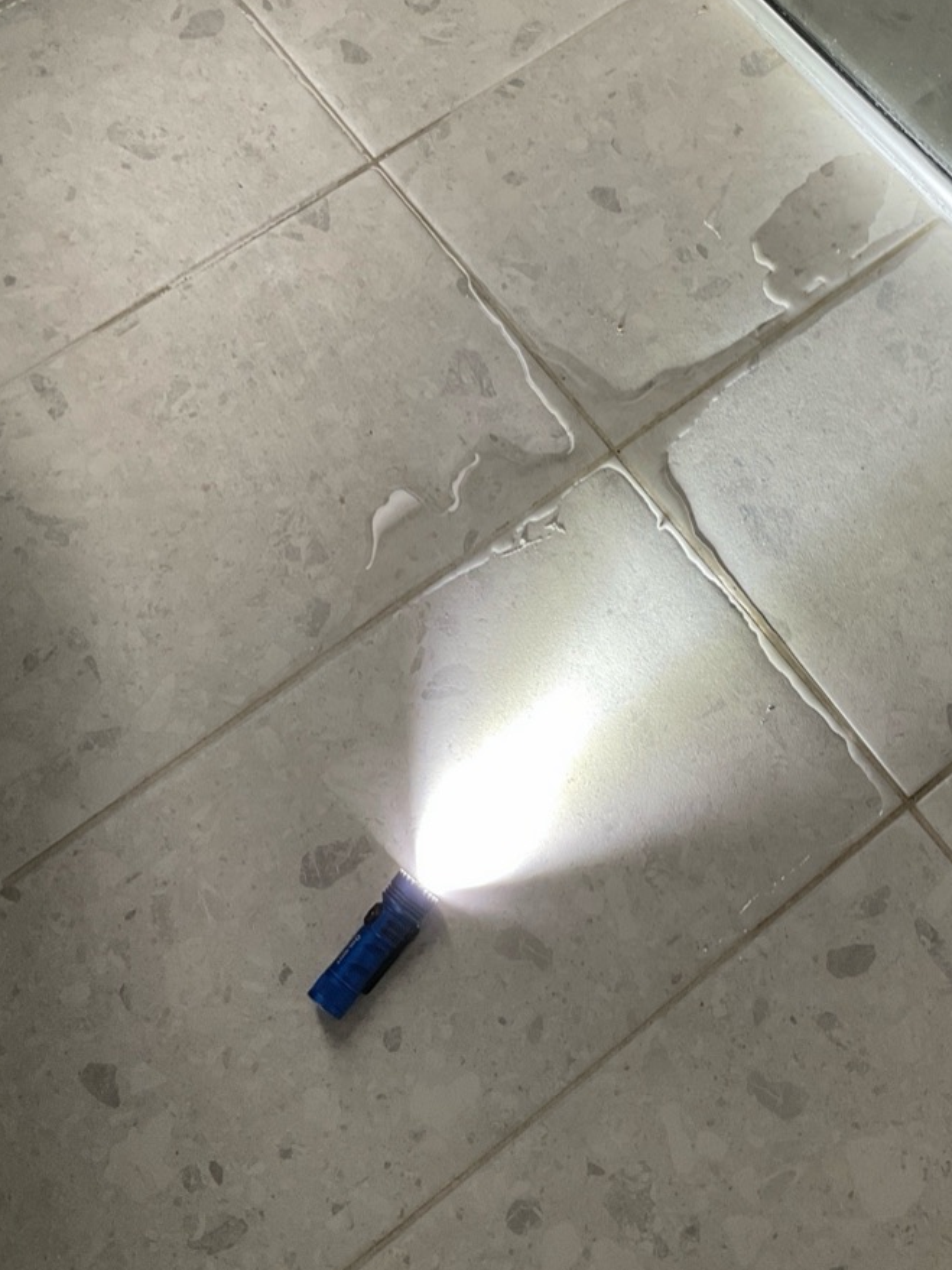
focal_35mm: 44
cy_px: 394
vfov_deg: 42.2
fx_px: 1614
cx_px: 646
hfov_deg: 32.6
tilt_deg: -65.6
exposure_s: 1/60
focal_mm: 3
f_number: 1.8
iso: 64
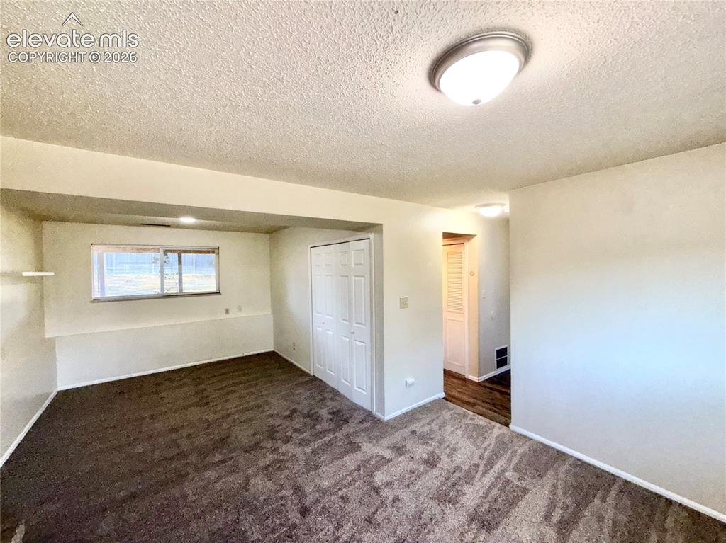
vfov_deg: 85.6
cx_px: 363
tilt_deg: -1.6
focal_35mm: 14
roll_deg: +0.8
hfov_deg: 102.1
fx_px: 293
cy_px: 272
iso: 500
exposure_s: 1/120
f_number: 2.2
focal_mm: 2.22
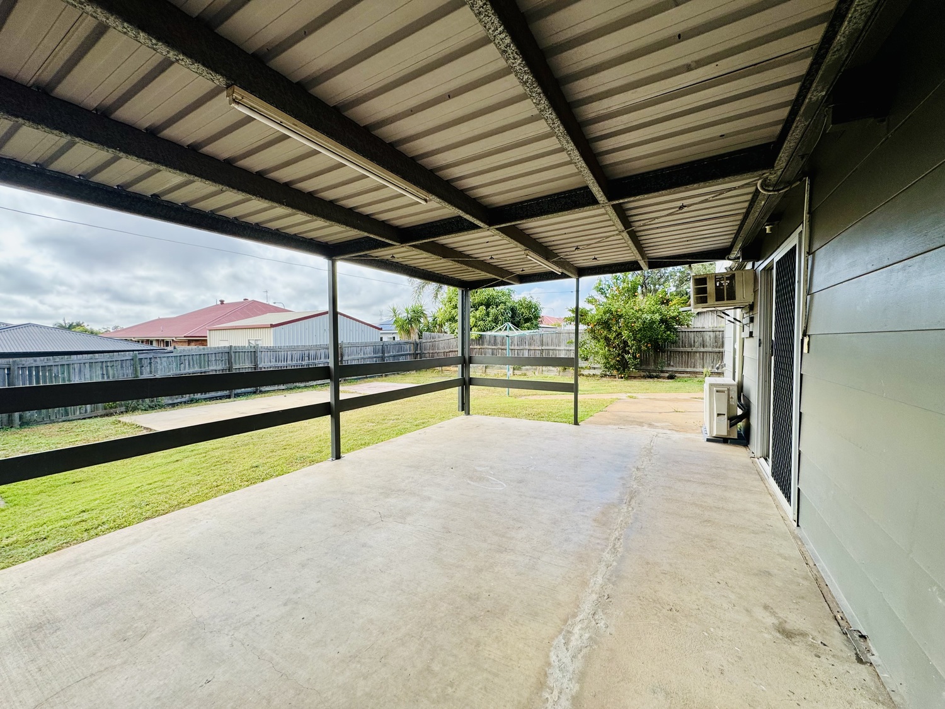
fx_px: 382
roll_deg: -0.2
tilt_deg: -2.0
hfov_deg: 102.1
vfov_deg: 85.7
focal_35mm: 14
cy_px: 354
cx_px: 472
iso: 40
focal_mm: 2.22
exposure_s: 1/456
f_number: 2.2
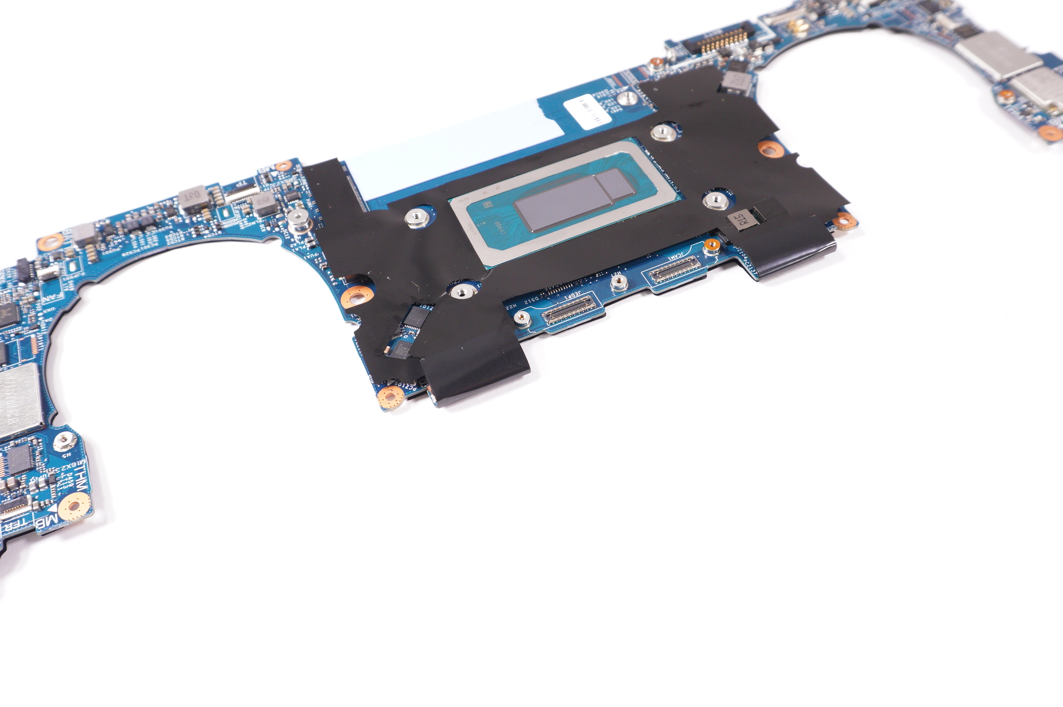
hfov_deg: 60.3
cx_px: 532
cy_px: 322
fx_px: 914
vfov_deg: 42.2
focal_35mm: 31
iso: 640
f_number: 5.6
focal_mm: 16
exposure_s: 1/200
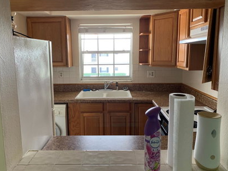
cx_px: 112
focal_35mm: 27
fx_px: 178
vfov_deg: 51.3
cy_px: 83
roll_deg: +0.5
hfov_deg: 65.3
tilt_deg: -8.9
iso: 100
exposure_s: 1/62
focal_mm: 4.25
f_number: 1.8
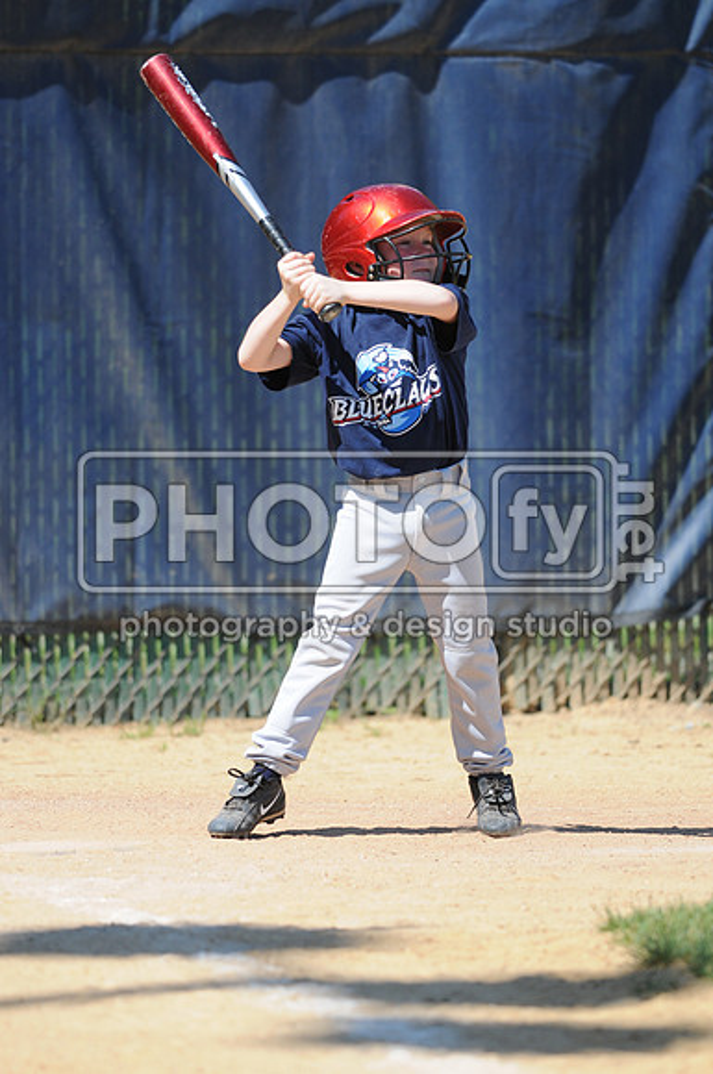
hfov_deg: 3.0
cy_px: 537
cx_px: 356
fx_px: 13408
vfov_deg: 4.6
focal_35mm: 450
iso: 200
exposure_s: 1/1250
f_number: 4
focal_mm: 300
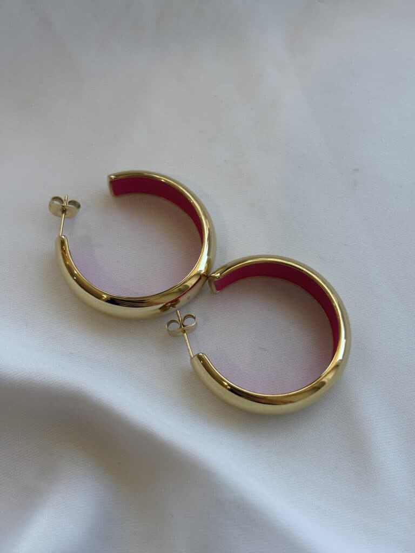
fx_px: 831
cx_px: 208
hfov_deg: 28.0
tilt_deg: -67.1
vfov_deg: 36.8
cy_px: 276
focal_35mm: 52
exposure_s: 1/412
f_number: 1.6
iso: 32
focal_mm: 5.96
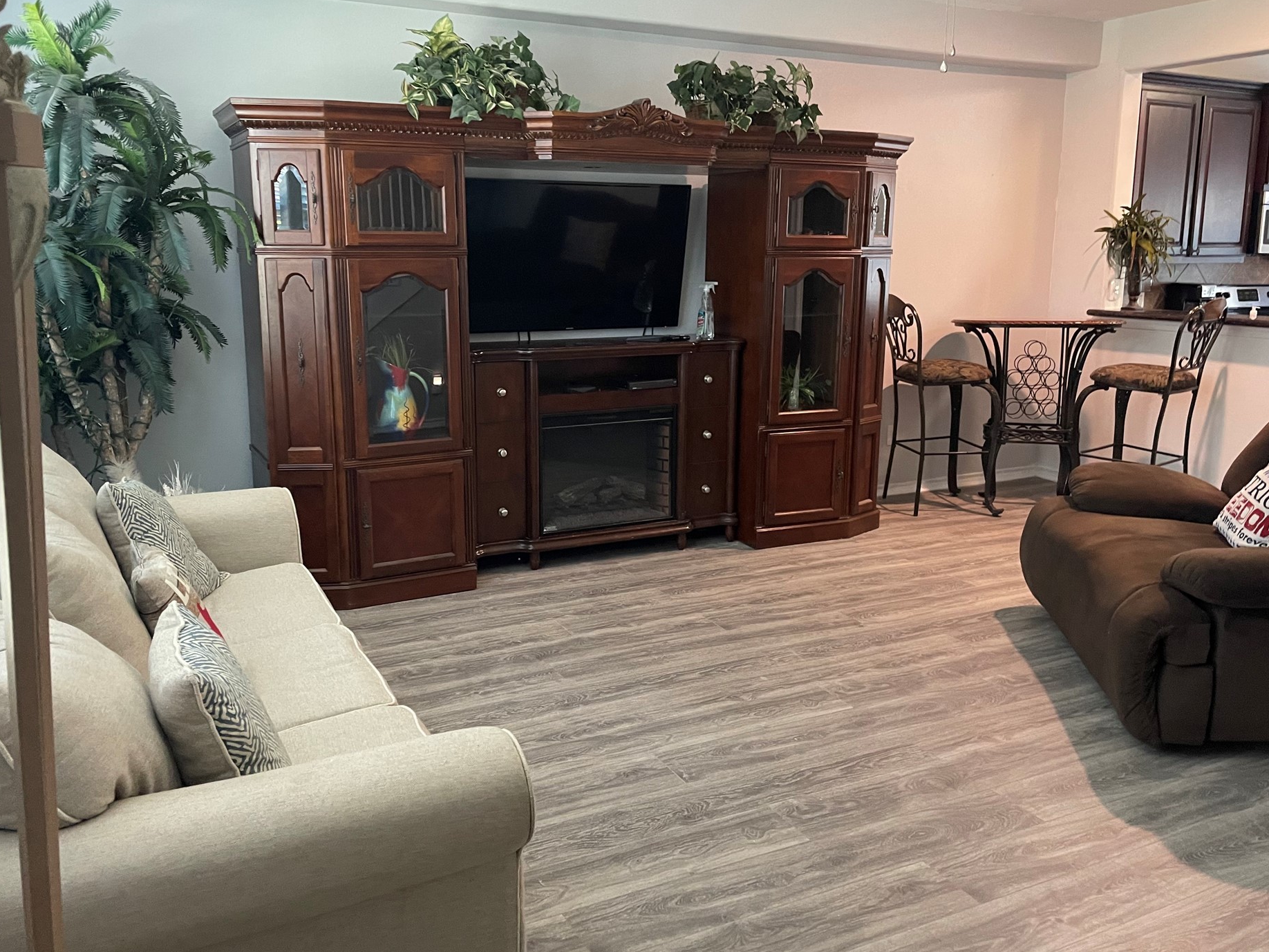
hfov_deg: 61.6
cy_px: 436
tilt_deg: -9.8
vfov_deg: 48.2
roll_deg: +0.5
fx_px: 1063
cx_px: 594
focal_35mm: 29
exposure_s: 1/40
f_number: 1.6
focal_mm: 4.2
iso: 400
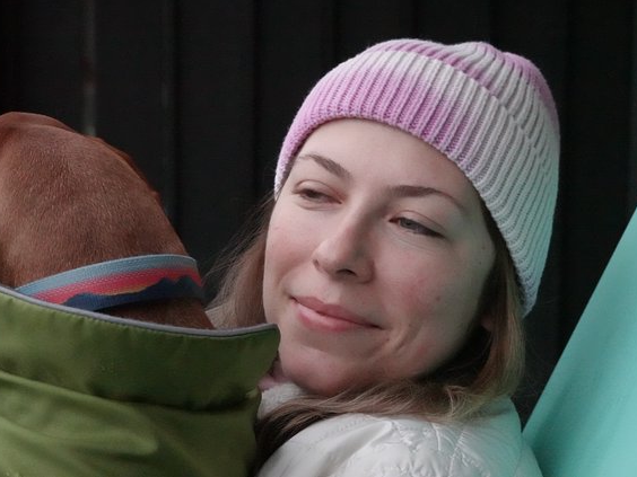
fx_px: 1564
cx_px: 309
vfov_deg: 17.4
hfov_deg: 23.0
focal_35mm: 85
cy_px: 238
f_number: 4
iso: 6400
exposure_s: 1/125
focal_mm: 28.54
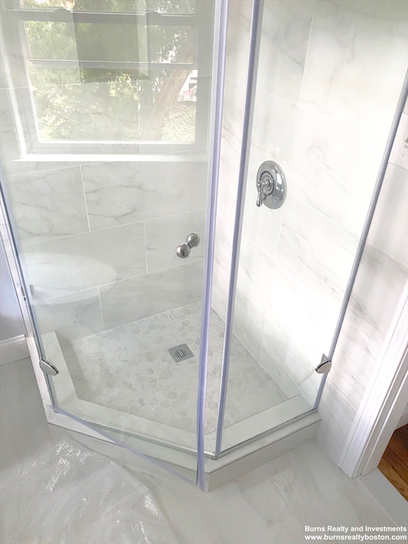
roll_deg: -1.6
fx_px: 409
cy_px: 272
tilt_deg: -33.7
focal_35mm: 26
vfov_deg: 67.3
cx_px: 204
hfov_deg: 53.1
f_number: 1.8
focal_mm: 4.25
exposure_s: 1/60
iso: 250
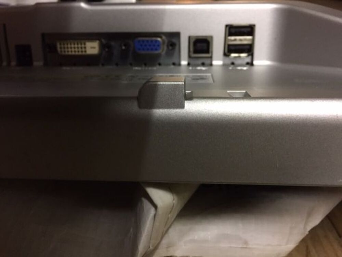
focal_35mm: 29
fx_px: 287
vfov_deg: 48.2
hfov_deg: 61.7
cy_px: 128
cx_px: 171
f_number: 2.2
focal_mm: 4.15
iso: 250
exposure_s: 1/20
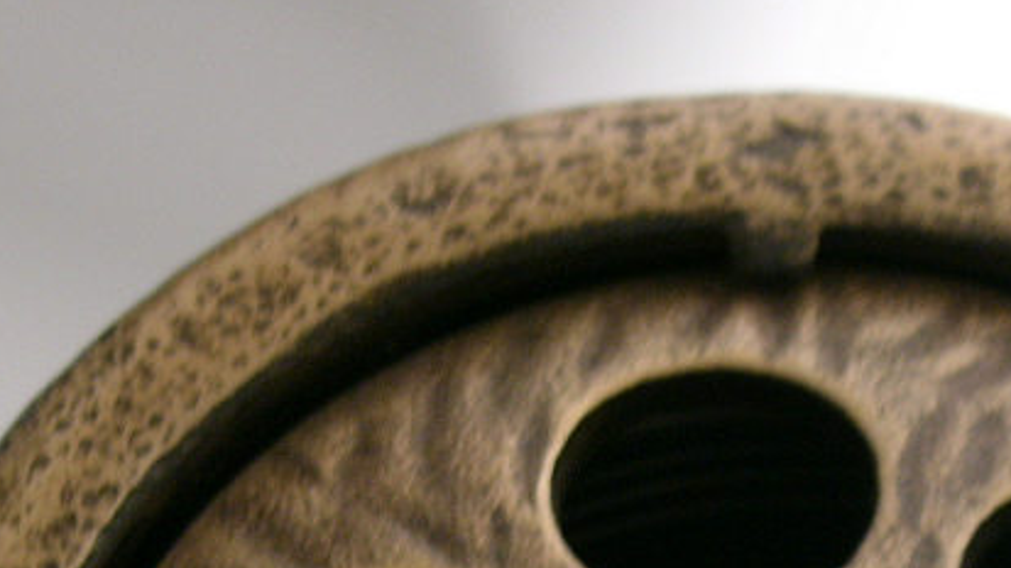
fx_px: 6512
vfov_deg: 4.9
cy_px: 1009
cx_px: 881
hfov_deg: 8.8
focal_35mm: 243
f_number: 3.6
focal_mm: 18.1
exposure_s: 1/40
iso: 100
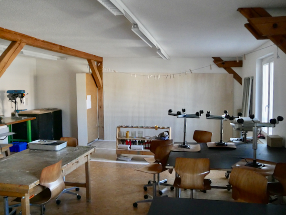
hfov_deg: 63.4
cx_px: 143
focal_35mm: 28
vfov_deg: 49.8
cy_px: 108
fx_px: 232
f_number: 3.5
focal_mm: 14
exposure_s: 1/125
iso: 3200
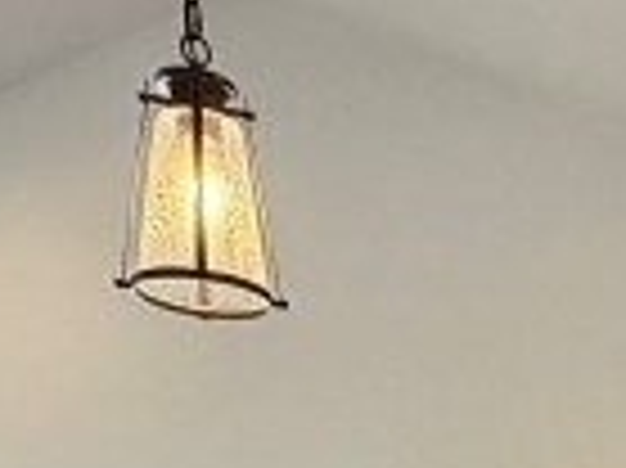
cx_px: 892
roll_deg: -1.3
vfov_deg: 11.3
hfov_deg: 17.5
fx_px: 1861
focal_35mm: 103
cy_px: 1220
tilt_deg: -11.2
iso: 200
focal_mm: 2.22
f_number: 2.2
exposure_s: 1/60
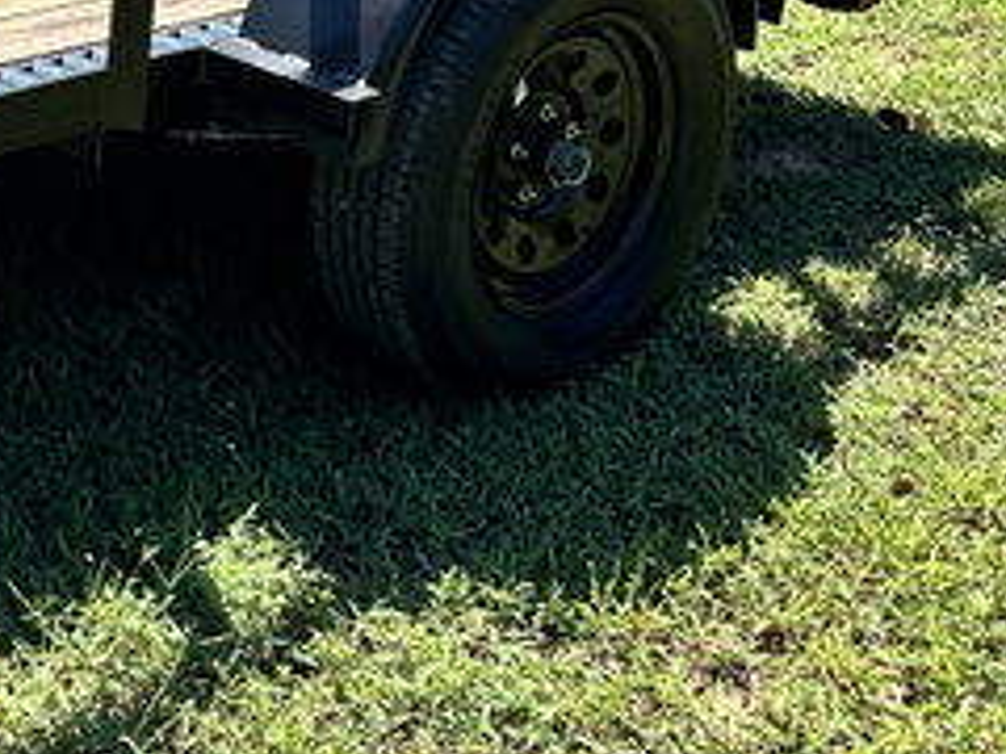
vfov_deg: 18.5
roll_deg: -0.8
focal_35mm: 75
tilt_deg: -15.6
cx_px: -170
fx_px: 2180
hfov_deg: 23.9
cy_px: -176
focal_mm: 6.86
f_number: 1.78
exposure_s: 1/2353
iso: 80
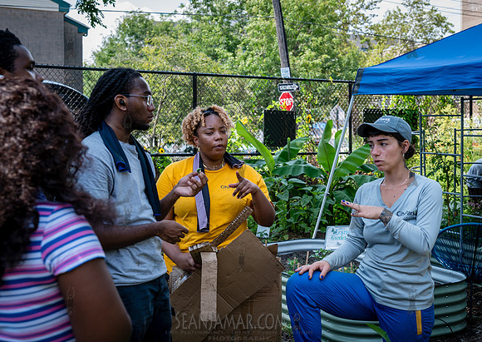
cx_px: 278
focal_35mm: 50
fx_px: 679
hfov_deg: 39.0
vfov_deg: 28.2
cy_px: 157
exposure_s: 1/320
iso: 200
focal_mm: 44
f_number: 5
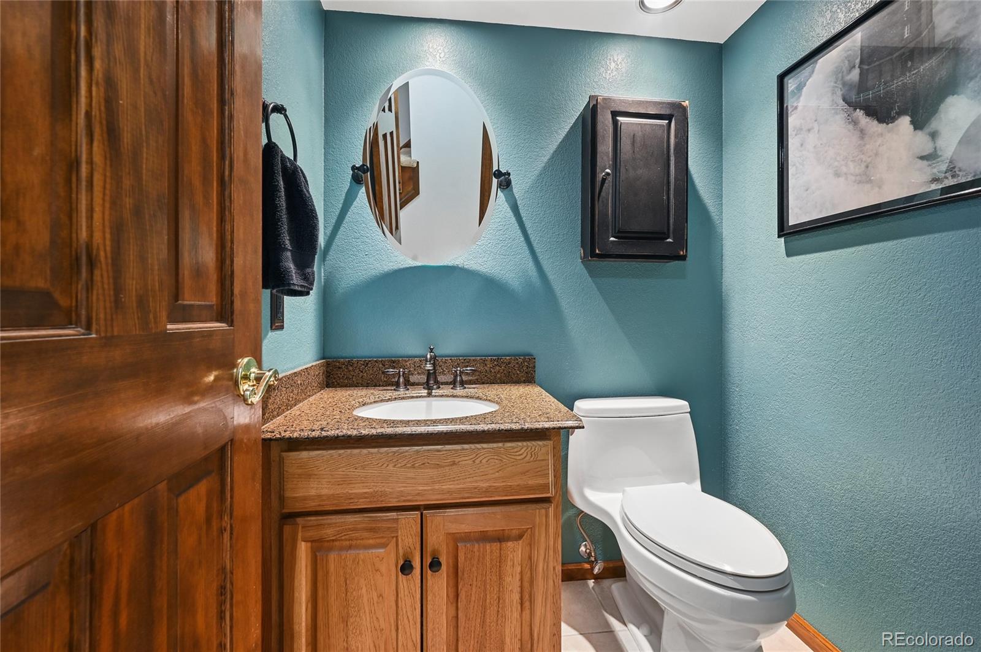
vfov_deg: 81.1
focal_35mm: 14
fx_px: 381
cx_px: 490
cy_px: 326
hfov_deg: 104.3
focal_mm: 14
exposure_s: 1/10
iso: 400
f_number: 10
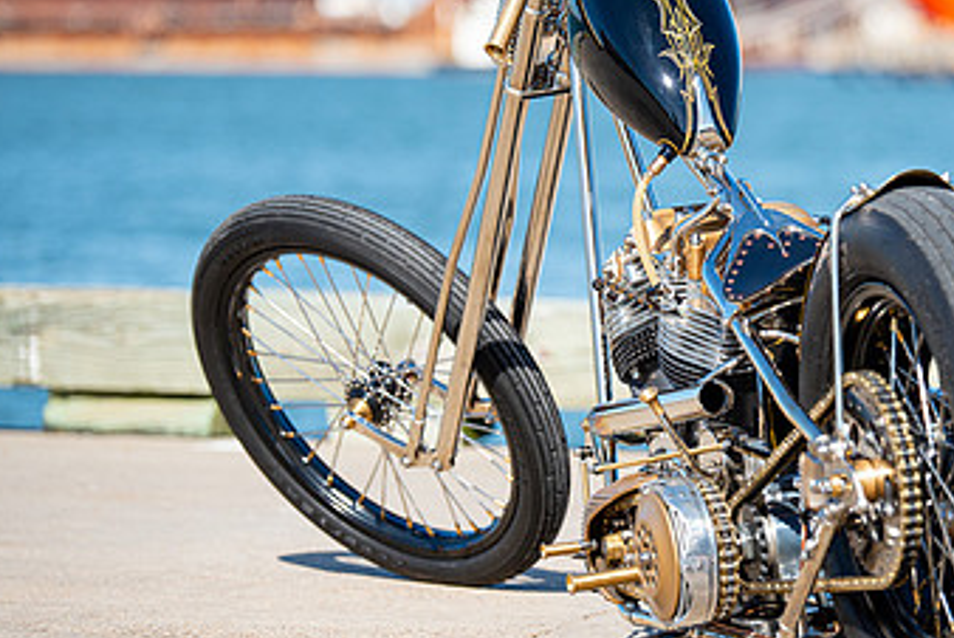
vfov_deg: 5.8
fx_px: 6259
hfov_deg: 8.7
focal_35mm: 236
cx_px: 779
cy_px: 265
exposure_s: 1/1600
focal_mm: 130
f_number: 9
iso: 100
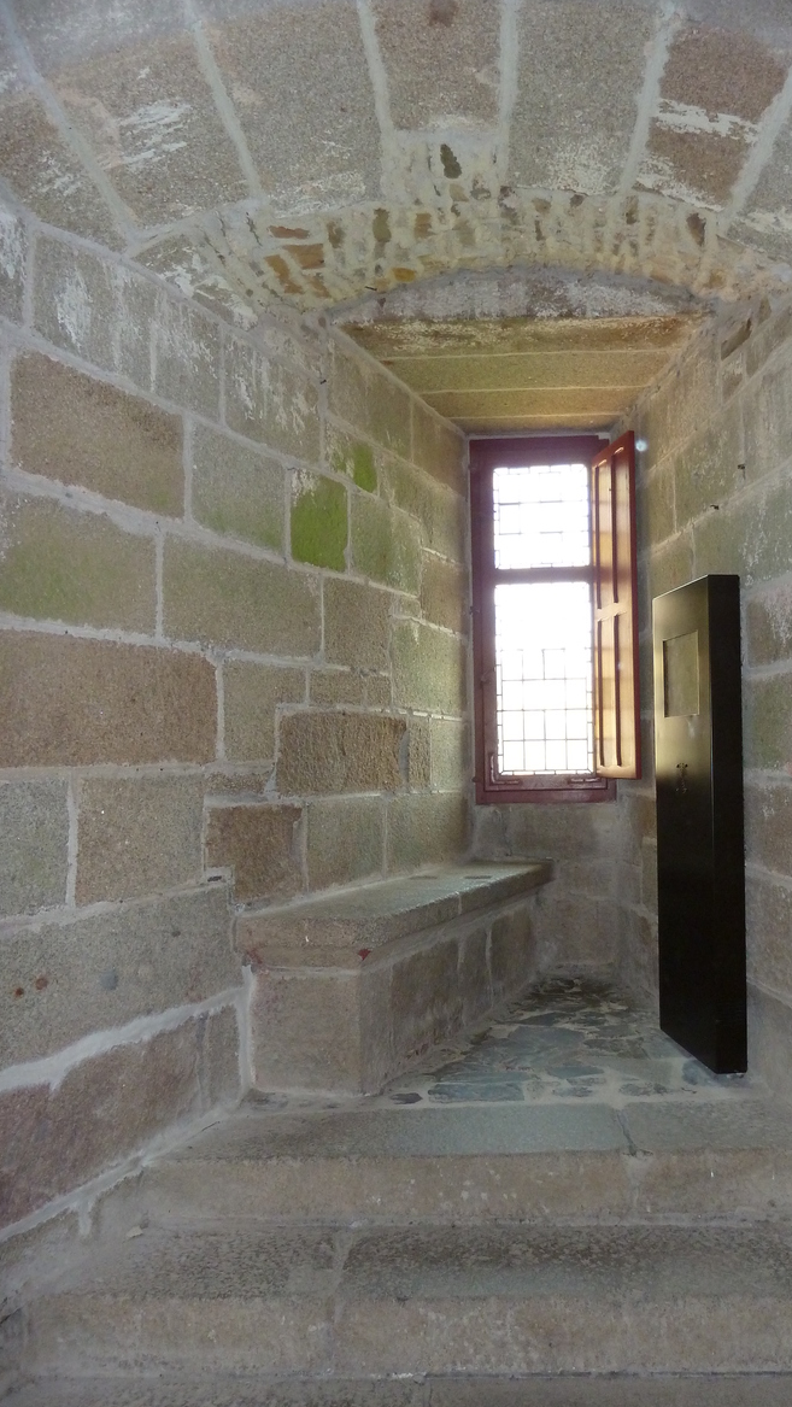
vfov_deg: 67.9
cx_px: 511
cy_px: 707
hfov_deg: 41.1
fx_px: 1045
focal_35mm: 28
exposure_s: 1/30
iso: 250
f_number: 3.3
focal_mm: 4.1
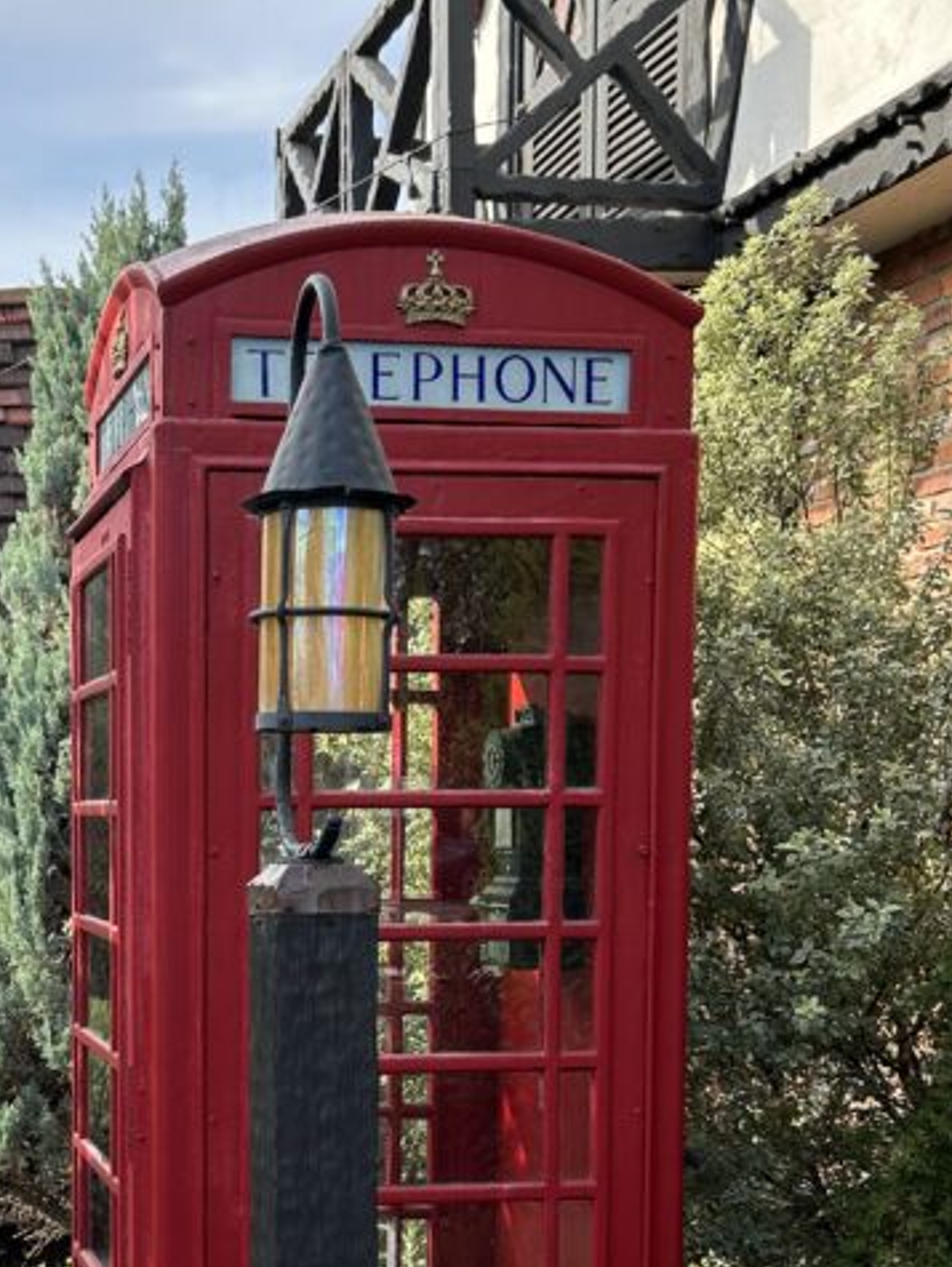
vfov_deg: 33.5
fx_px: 2051
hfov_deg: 25.5
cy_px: 979
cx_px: 149
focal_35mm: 56
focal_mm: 5.7
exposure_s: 1/632
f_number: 1.5
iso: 50
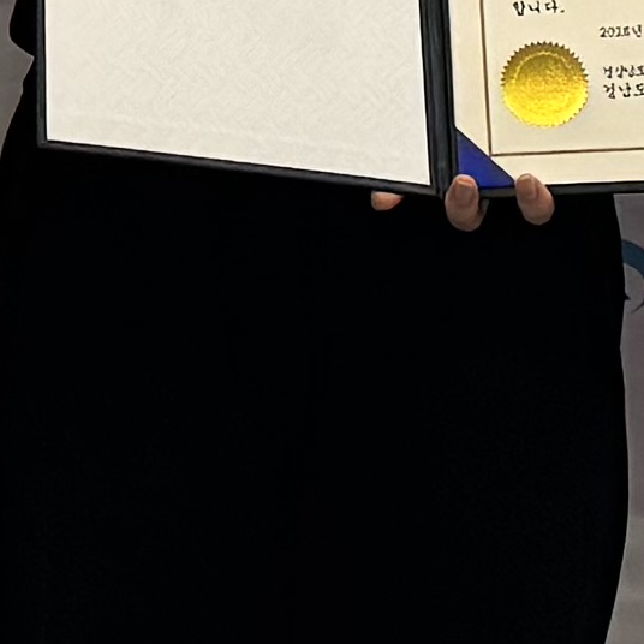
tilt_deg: +0.7
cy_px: -1072
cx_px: 74
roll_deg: -0.5
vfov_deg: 7.1
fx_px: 4757
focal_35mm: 226
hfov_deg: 7.7
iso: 160
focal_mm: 6.76
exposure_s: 1/120
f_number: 1.78
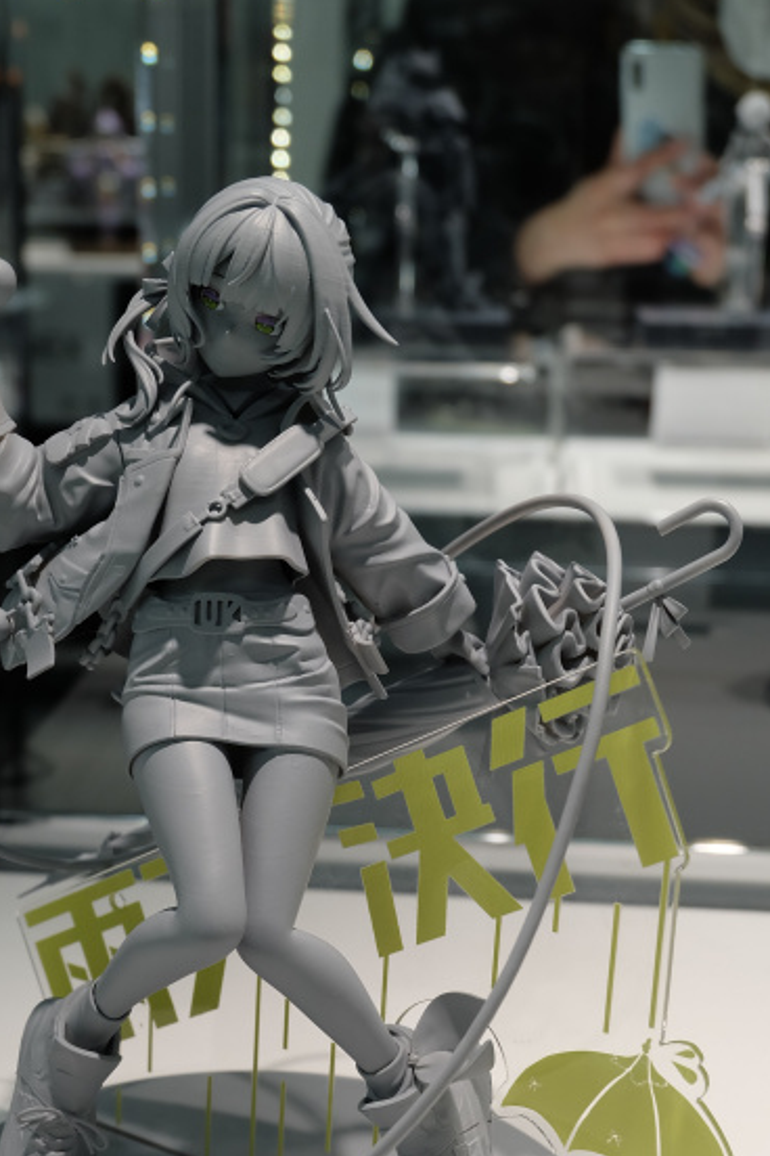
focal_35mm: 58
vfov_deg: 34.2
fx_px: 1861
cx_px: 279
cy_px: 775
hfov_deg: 23.3
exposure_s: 1/140
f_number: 5.6
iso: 400
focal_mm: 26.9
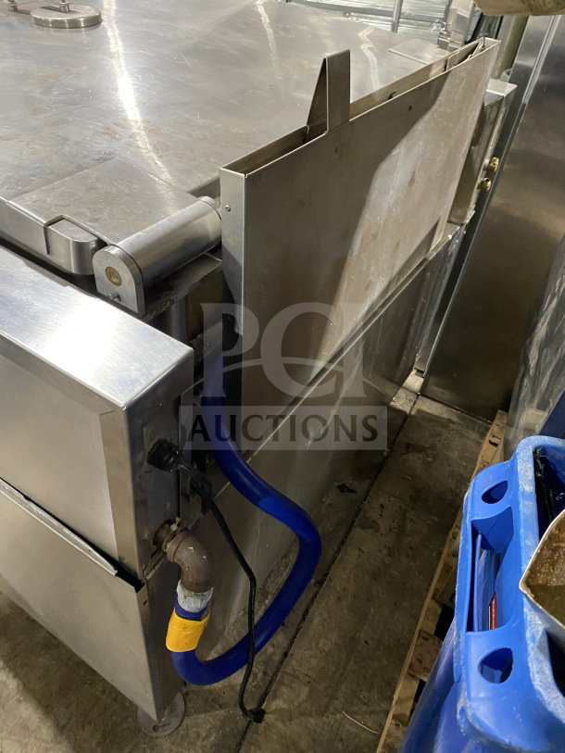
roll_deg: -6.4
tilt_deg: -40.2
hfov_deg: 53.1
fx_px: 566
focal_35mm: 26
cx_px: 282
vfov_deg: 67.3
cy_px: 376
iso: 500
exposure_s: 1/47
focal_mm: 4.25
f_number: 1.8
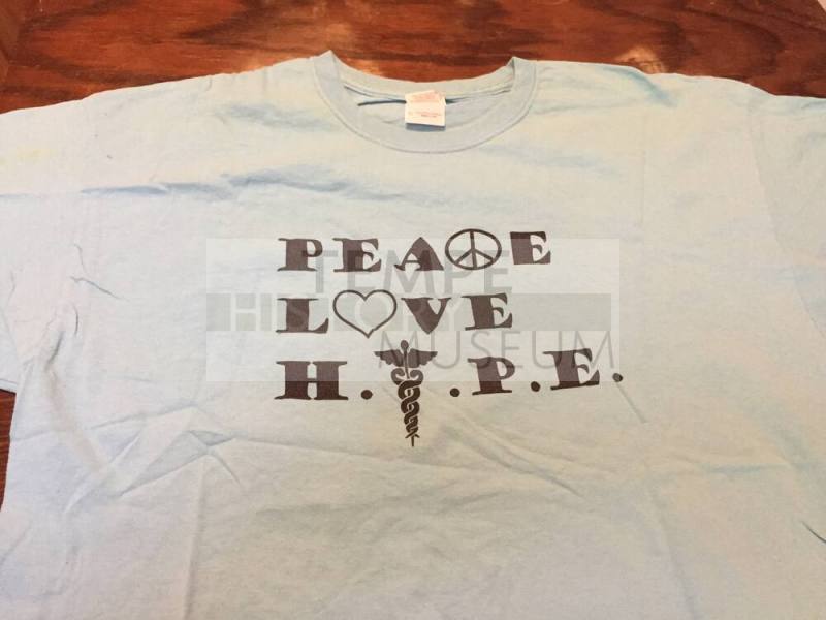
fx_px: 692
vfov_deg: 48.2
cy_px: 310
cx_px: 413
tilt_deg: -64.2
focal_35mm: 29
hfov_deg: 61.7
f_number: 2.2
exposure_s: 1/30
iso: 200
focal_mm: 4.15
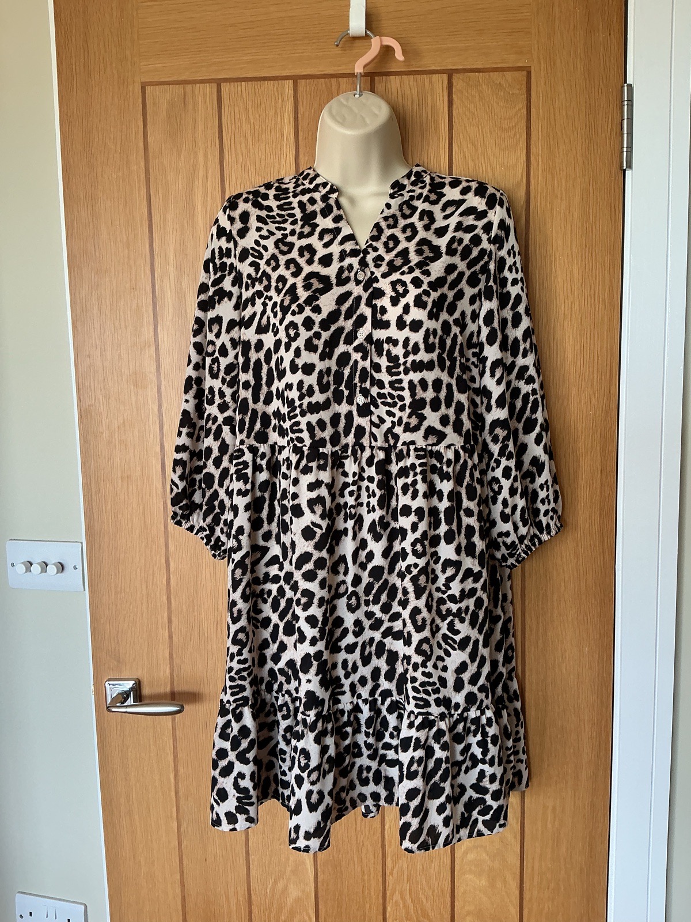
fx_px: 772
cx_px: 346
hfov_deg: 48.2
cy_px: 461
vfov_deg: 61.7
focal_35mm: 29
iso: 50
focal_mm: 3
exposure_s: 1/60
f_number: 1.8
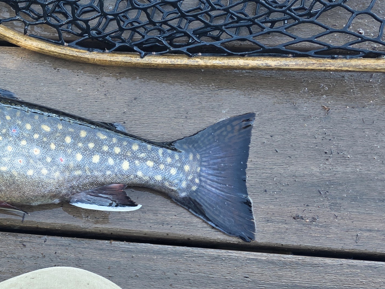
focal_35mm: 65
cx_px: -133
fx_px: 723
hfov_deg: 25.2
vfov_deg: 22.6
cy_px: 147
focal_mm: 6.3
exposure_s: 1/182
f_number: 1.7
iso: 100
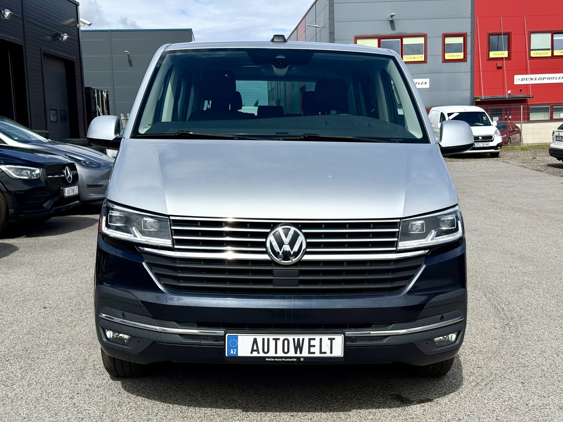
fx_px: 781
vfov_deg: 30.3
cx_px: 282
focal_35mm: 48
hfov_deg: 39.7
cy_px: 211
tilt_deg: -5.9
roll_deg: +1.6
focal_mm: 6.76
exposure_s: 1/11364
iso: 80
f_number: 1.78
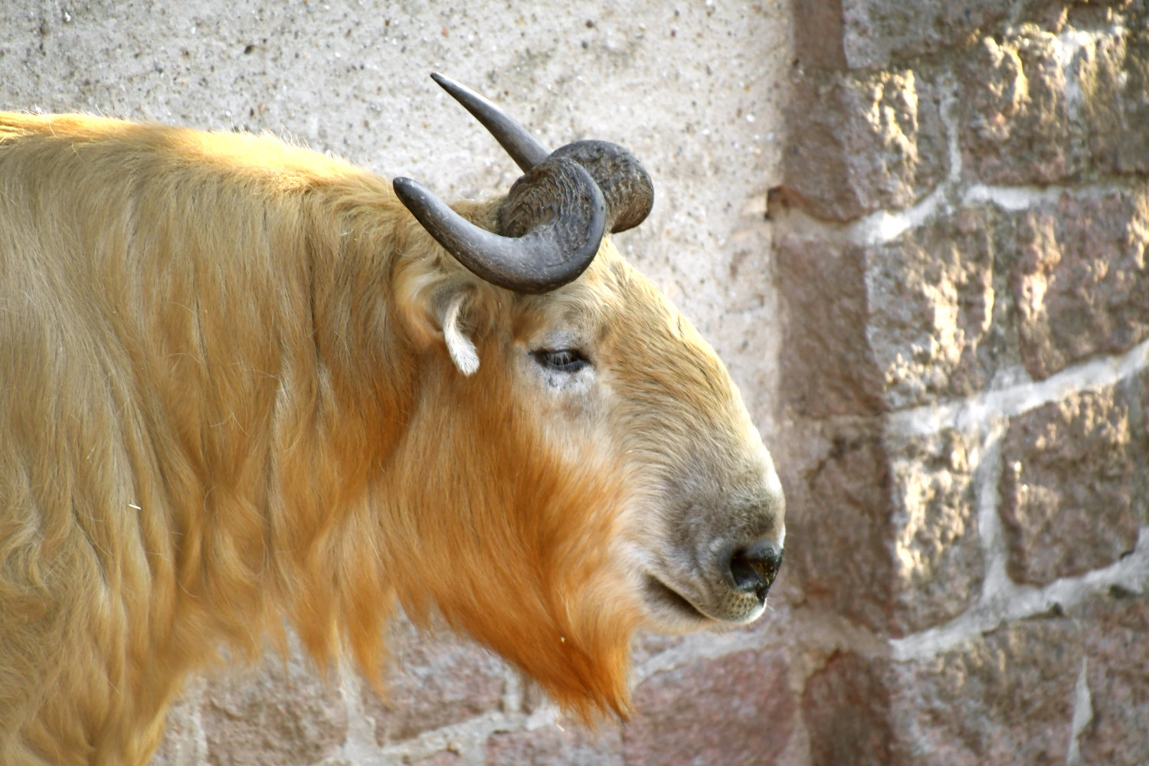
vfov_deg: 2.3
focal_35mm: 600
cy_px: 383
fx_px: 19149
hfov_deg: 3.4
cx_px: 574
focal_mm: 400
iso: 800
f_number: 6.3
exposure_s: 1/160
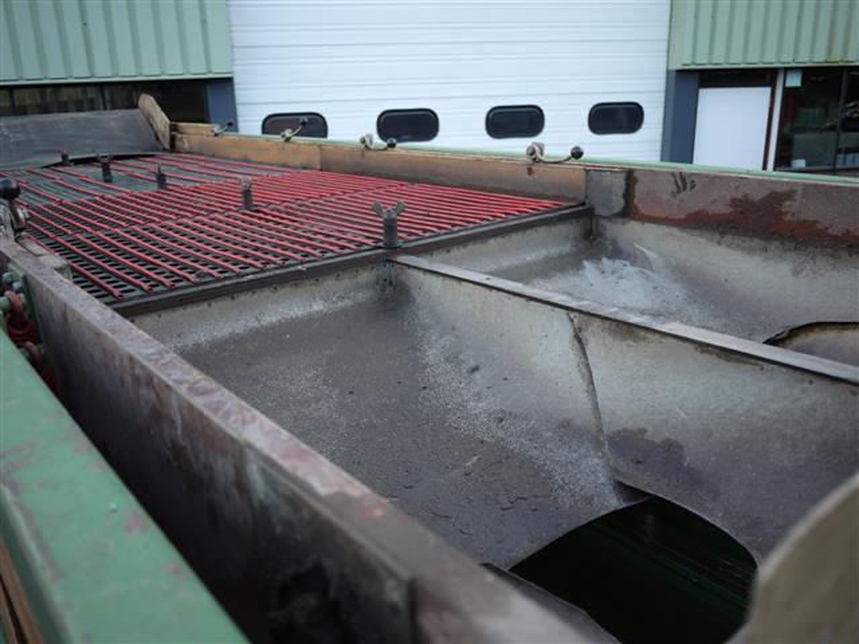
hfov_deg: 63.4
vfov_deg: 49.7
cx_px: 430
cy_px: 322
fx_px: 695
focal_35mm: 28
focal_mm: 14
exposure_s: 1/125
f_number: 2.5
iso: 125
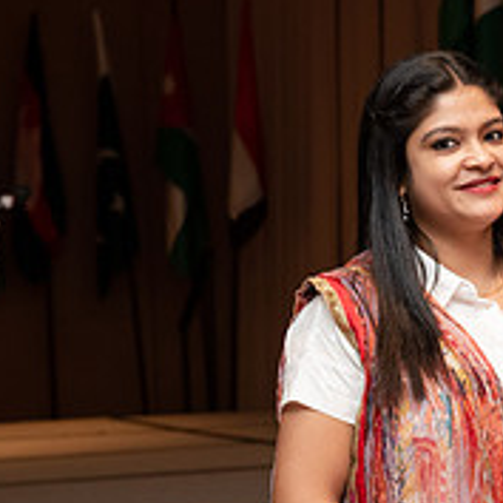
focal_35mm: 156
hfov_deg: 10.8
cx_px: 739
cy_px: 359
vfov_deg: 11.2
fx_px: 2565
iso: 2000
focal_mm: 56
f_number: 5.6
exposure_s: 1/125
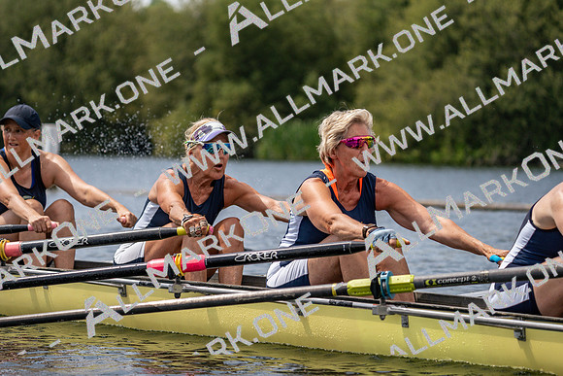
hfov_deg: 10.3
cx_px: 282
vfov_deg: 6.9
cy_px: 188
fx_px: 3128
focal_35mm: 200
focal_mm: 200
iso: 250
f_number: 5.6
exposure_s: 1/1600
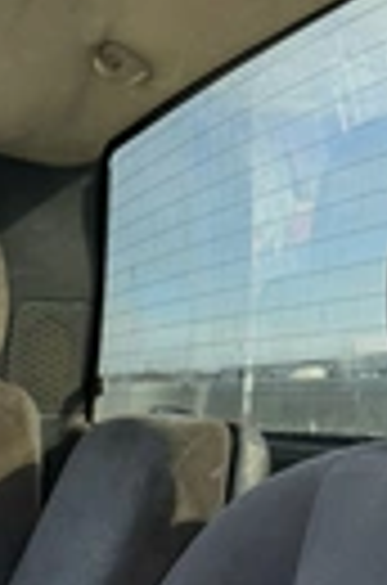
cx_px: -126
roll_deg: +0.2
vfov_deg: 22.1
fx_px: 1248
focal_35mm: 77
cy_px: 860
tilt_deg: -19.7
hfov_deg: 16.6
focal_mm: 6.76
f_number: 1.78
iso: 100
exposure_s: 1/909
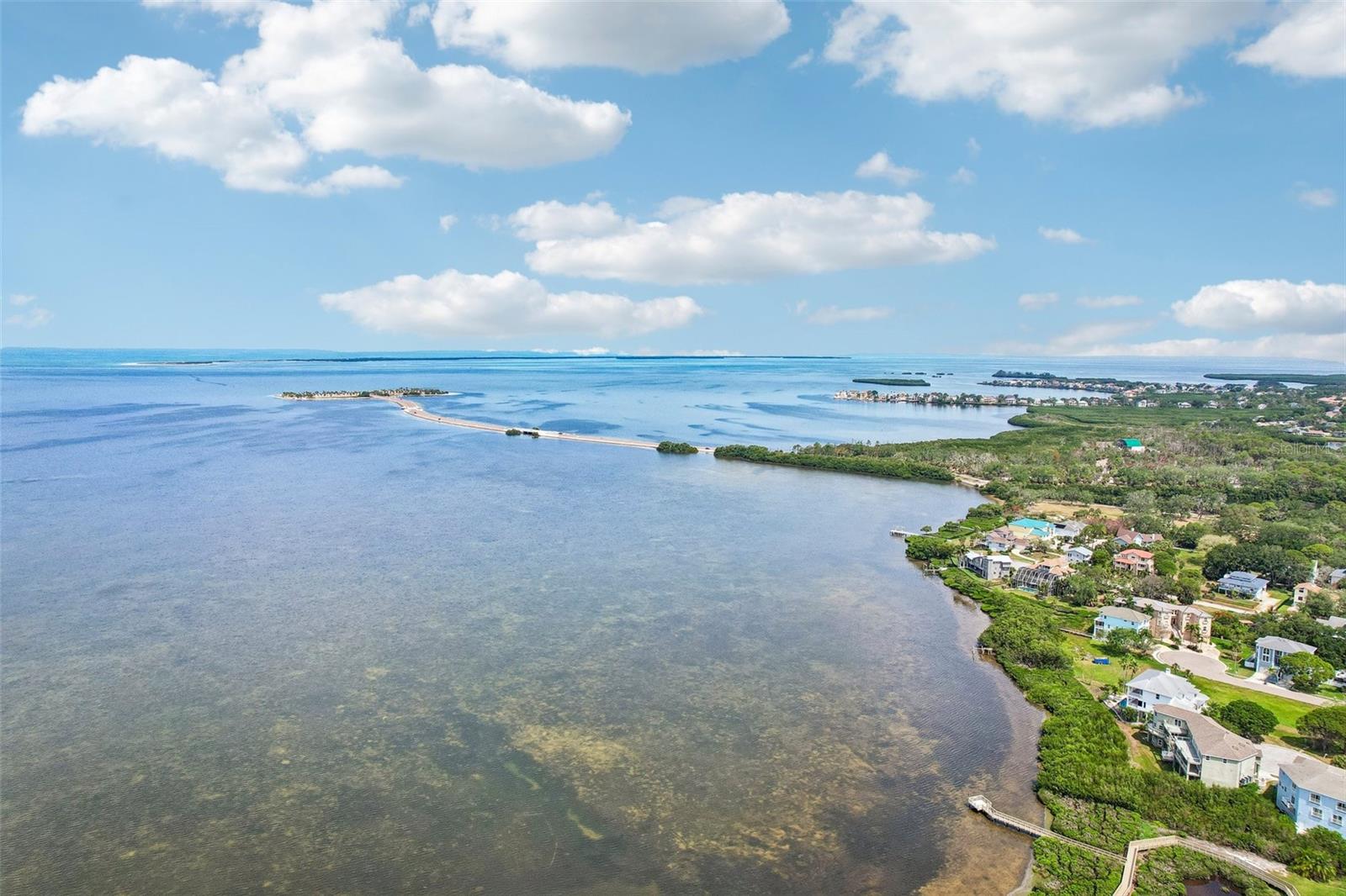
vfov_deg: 57.2
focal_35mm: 22
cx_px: 673
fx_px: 822
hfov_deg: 78.6
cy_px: 448
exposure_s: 1/2000
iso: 100
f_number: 2.8
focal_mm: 8.4
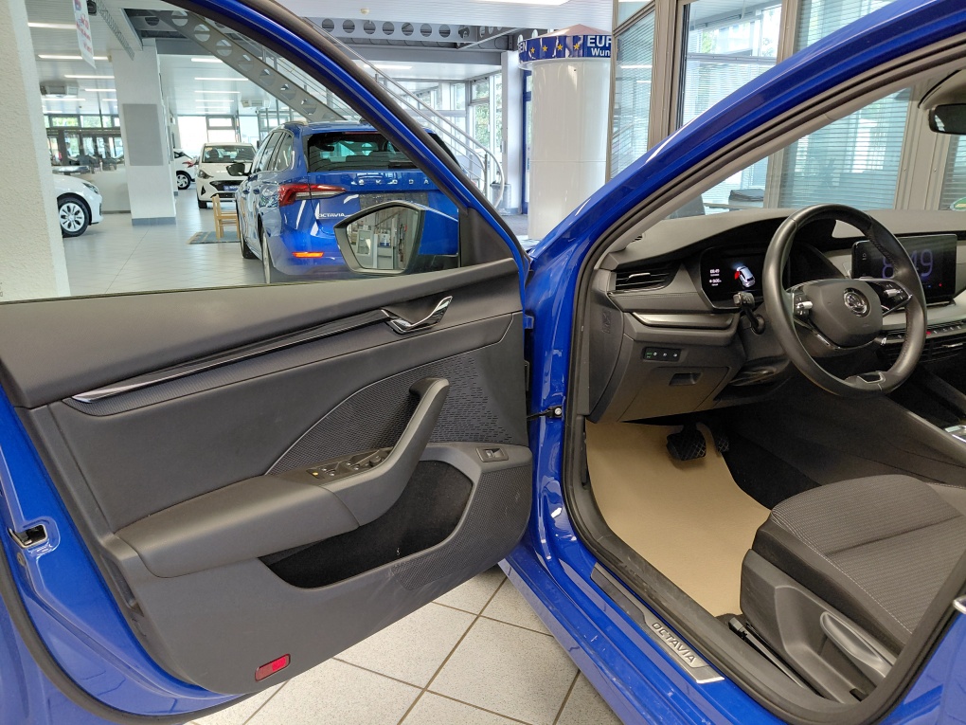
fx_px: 698
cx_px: 483
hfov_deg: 69.4
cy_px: 362
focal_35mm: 25
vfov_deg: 54.9
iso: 160
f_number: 1.8
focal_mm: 4.69
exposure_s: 1/50.1
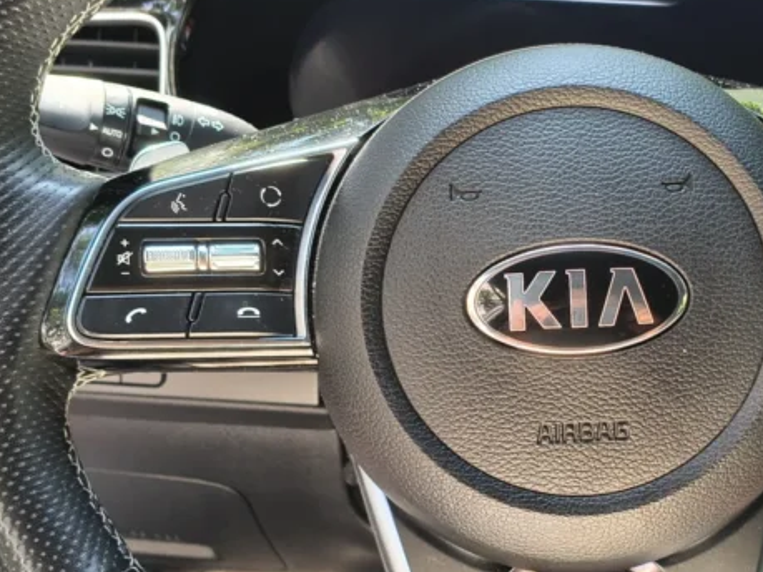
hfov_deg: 32.6
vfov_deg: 25.2
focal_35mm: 58
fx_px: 1278
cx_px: 572
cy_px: 348
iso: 178
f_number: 1.8
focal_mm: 4.81
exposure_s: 1/100
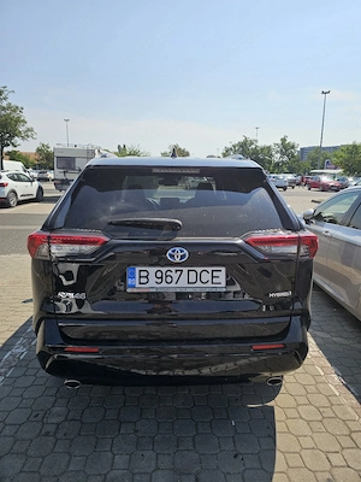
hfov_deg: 58.9
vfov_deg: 73.9
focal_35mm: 23
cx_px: 180
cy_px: 241
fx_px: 320
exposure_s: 1/1000
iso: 10
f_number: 1.7
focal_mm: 6.3
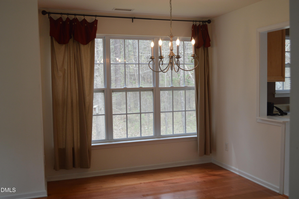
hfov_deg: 53.2
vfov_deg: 36.8
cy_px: 100
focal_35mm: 36
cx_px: 150
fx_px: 299
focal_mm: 24
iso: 360
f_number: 5.6
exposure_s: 1/125
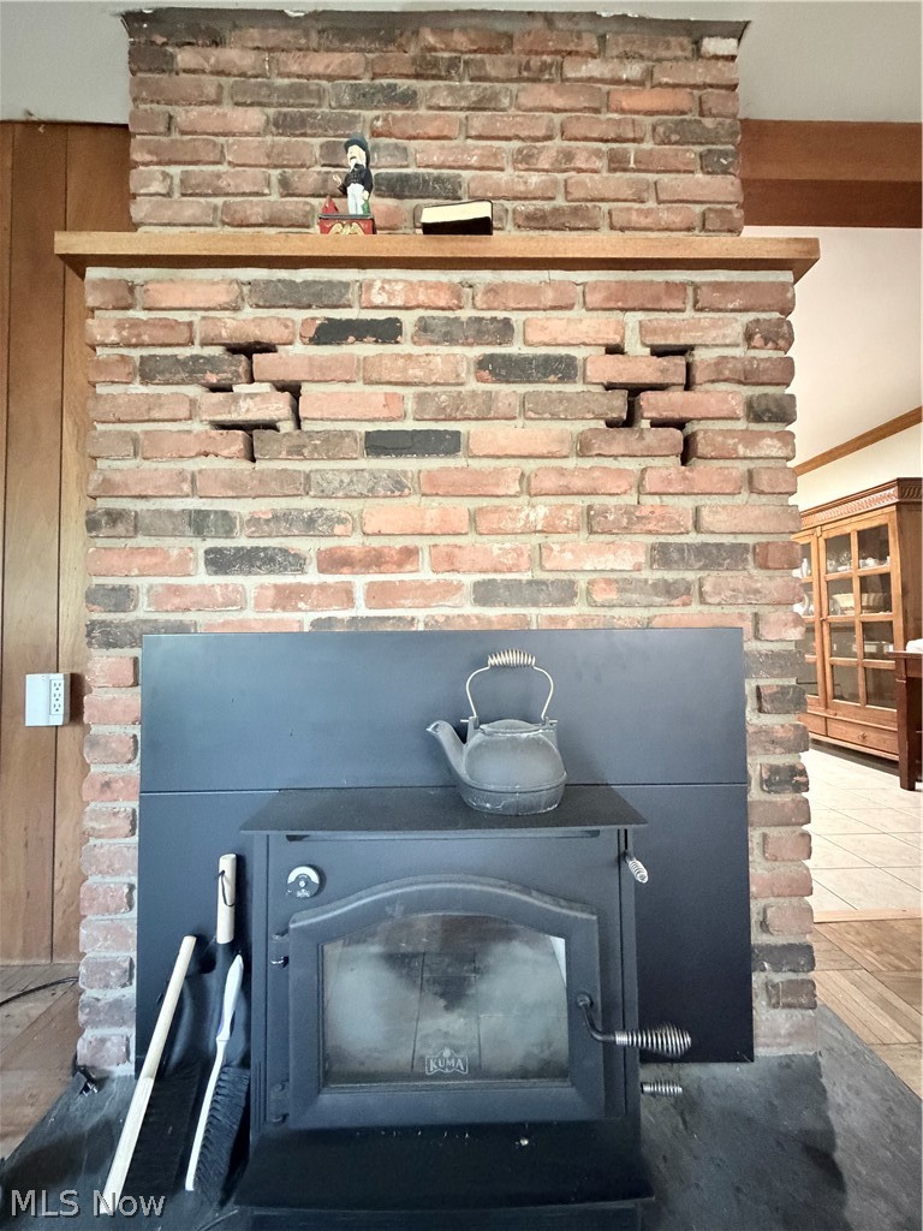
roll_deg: +0.4
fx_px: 498
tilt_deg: +2.7
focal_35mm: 14
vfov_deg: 102.1
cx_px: 462
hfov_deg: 85.7
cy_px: 616
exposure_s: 1/40
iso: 1600
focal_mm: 2.22
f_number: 2.2
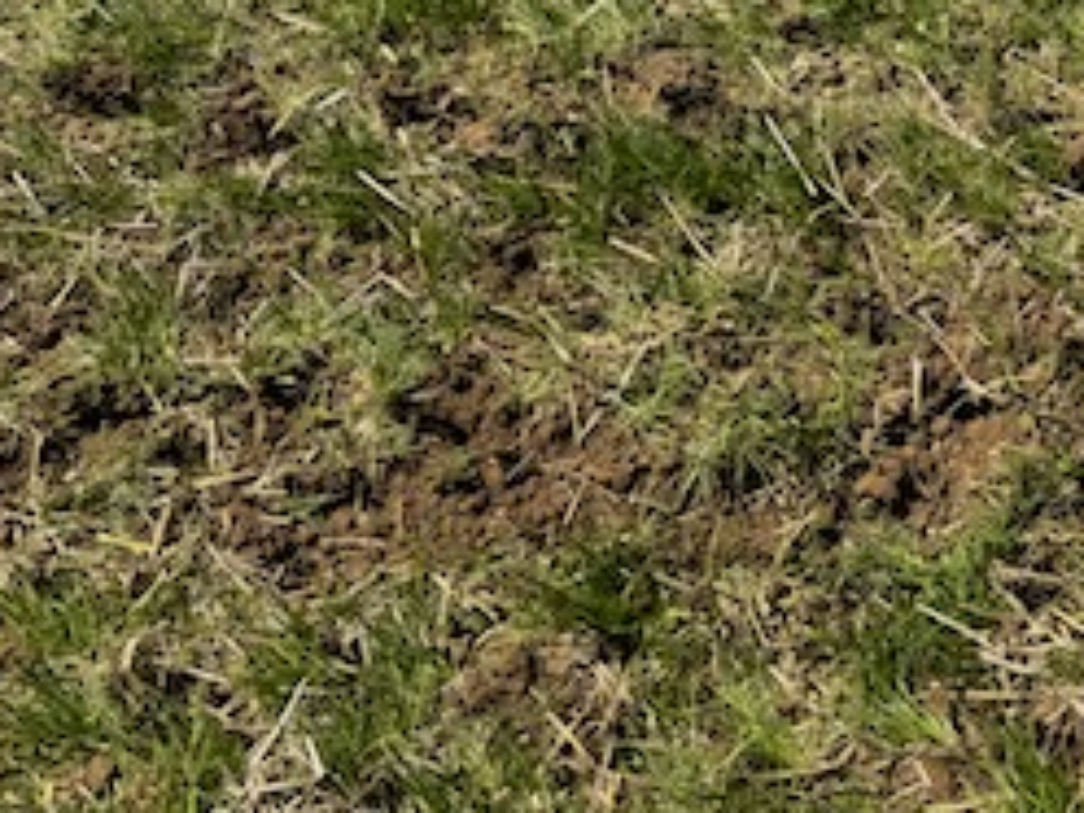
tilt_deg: -43.8
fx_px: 1942
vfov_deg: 23.1
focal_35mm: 62
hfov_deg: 28.8
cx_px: 1141
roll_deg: -0.3
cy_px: 87
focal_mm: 6.76
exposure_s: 1/3096
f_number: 1.78
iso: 80
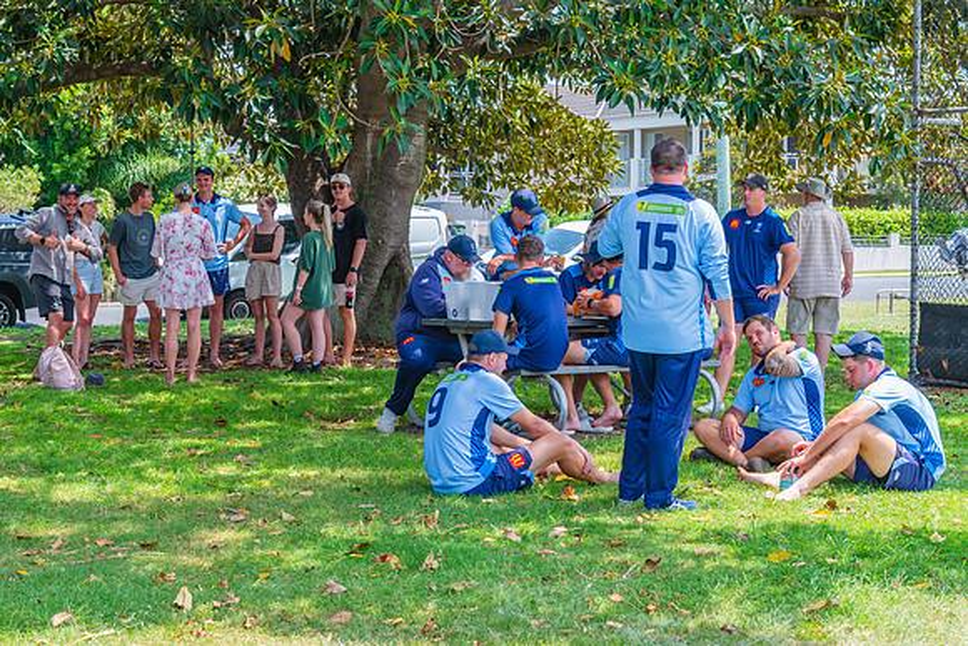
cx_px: 480
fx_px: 1739
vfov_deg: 21.0
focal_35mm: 65
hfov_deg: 31.1
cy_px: 325
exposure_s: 1/160
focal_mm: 52
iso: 200
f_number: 8
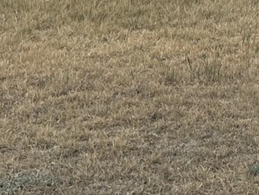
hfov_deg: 9.1
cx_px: 611
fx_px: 1474
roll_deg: +0.4
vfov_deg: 7.0
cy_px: -326
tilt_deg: +6.5
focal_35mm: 197
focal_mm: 5.7
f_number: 1.5
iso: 50
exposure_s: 1/5882
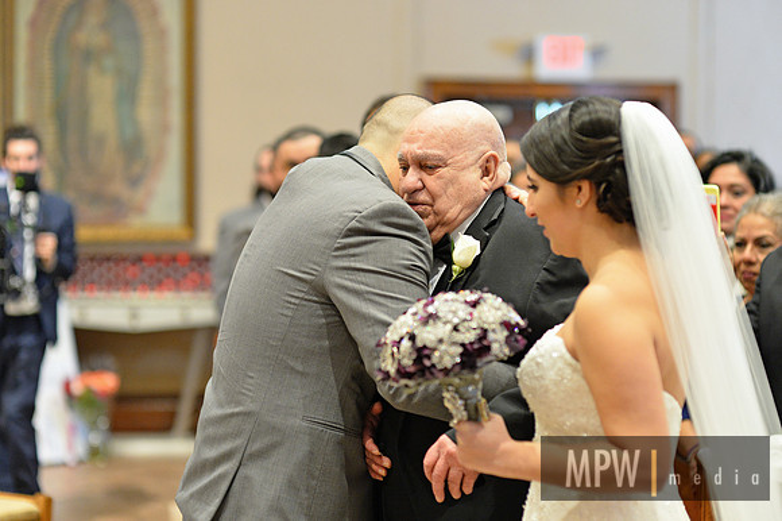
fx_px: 1845
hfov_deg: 23.9
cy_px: 260
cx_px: 391
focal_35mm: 85
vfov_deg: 16.1
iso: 3200
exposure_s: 1/250
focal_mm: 85
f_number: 2.2
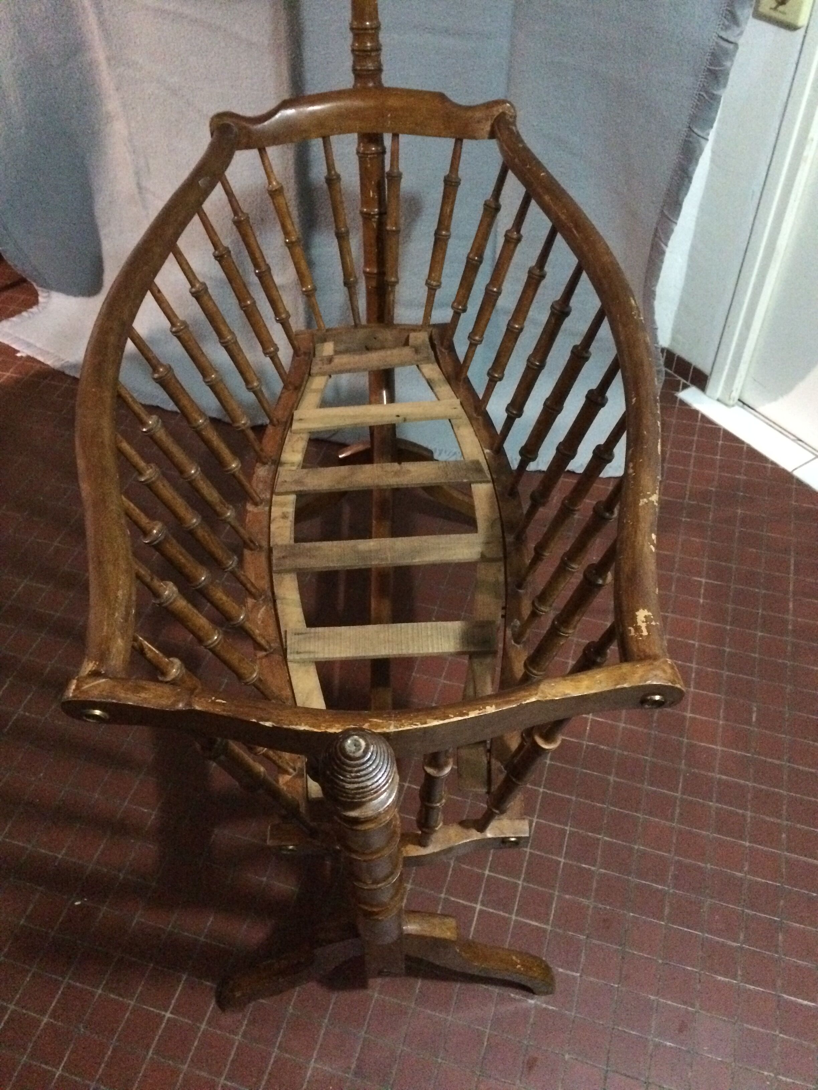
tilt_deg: -47.2
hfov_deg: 48.2
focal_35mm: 29
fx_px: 914
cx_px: 409
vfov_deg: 61.7
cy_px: 545
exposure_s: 1/17
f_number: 2.2
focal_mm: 4.15
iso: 640
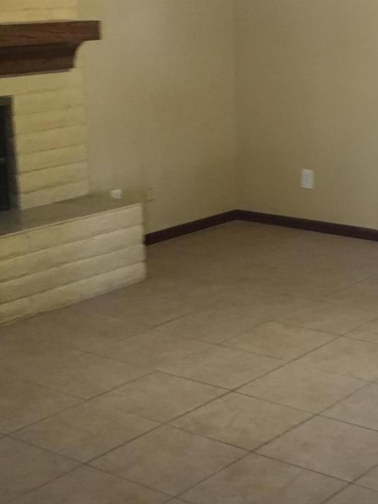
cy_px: 257
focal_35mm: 71
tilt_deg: -14.8
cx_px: 243
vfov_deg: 27.4
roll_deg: +2.0
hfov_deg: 20.7
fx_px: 1033
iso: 200
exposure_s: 1/24
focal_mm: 4.15
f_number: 2.2
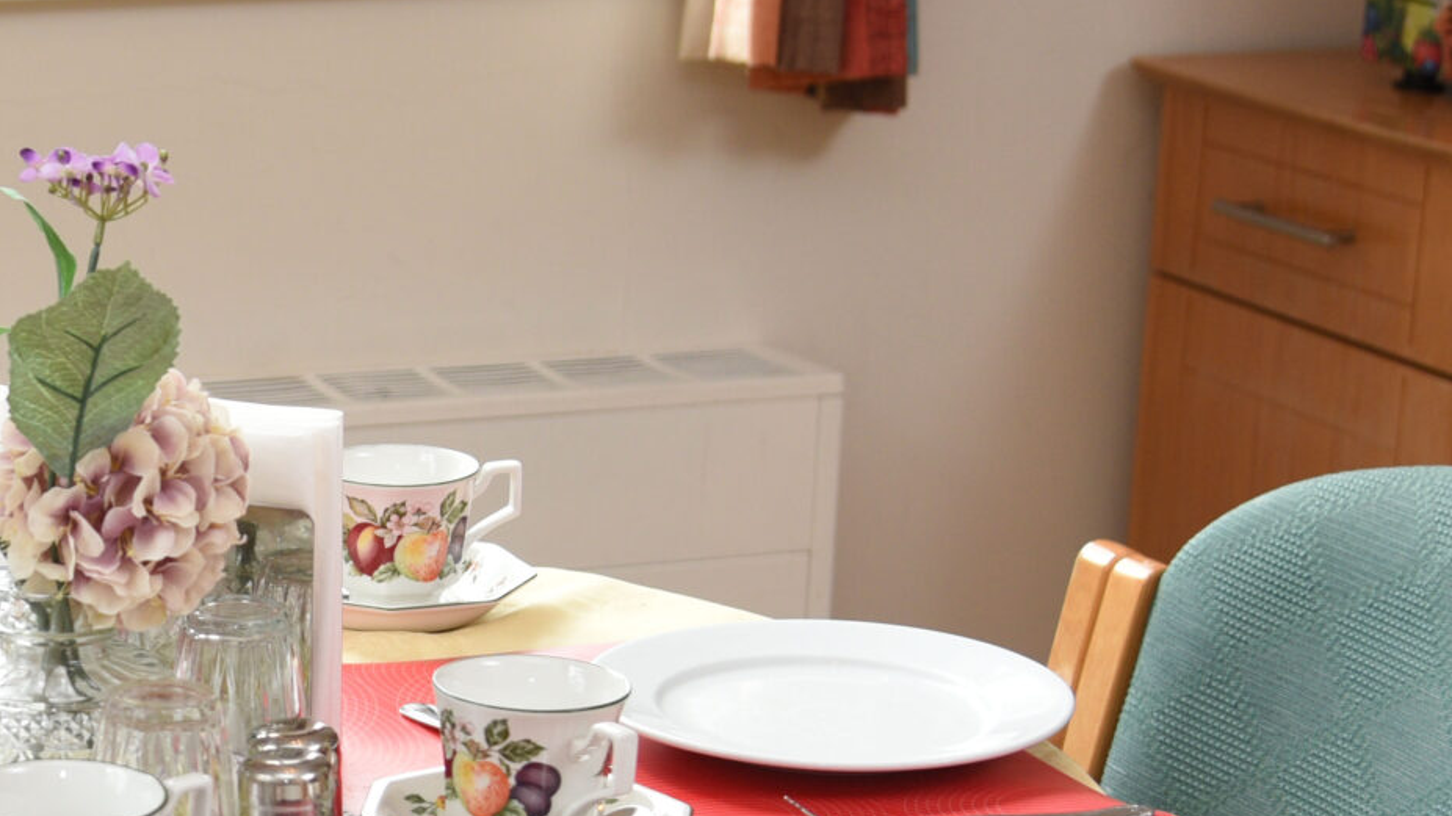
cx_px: 36
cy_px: 471
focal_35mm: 110
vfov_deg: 11.0
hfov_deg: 19.0
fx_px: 4234
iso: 400
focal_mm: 38
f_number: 4
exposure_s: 1/180
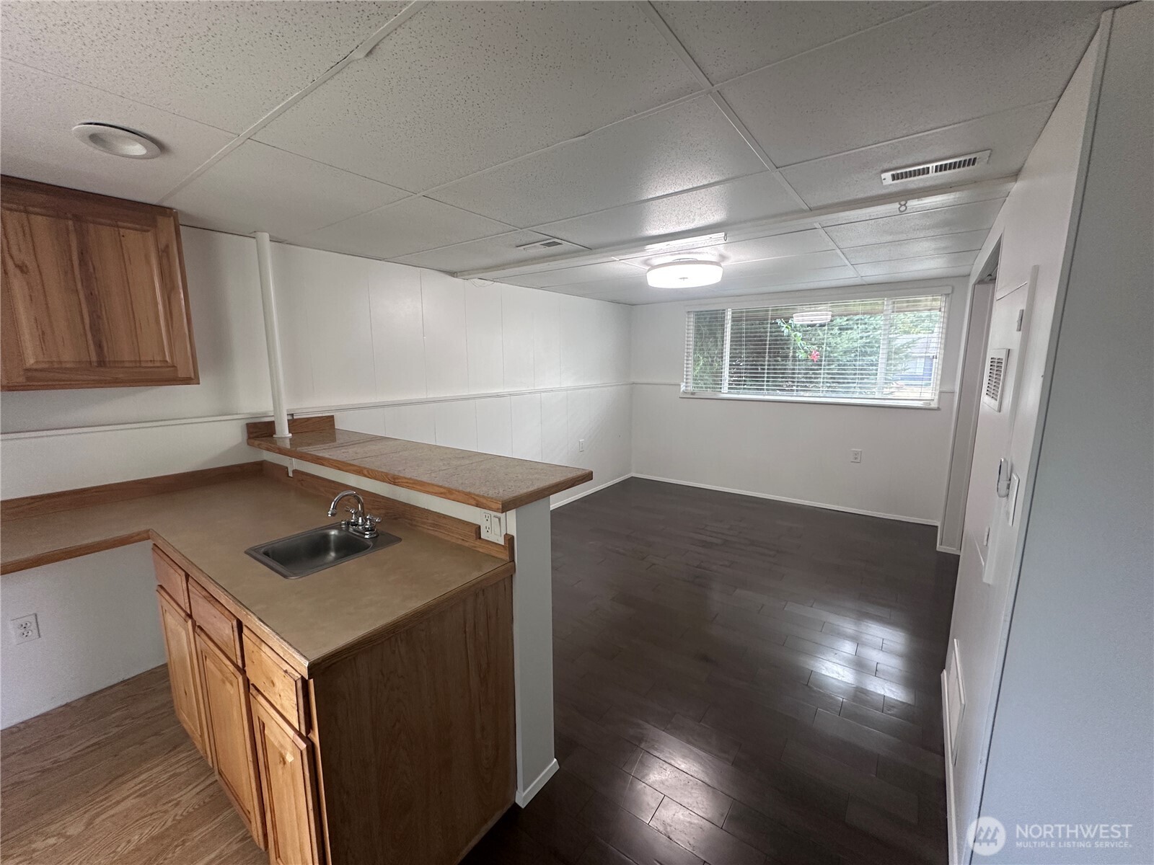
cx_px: 577
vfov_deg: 85.7
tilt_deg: -9.2
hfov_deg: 102.1
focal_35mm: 14
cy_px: 432
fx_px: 467
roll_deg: -0.2
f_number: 2.2
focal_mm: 2.22
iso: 160
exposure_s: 1/101
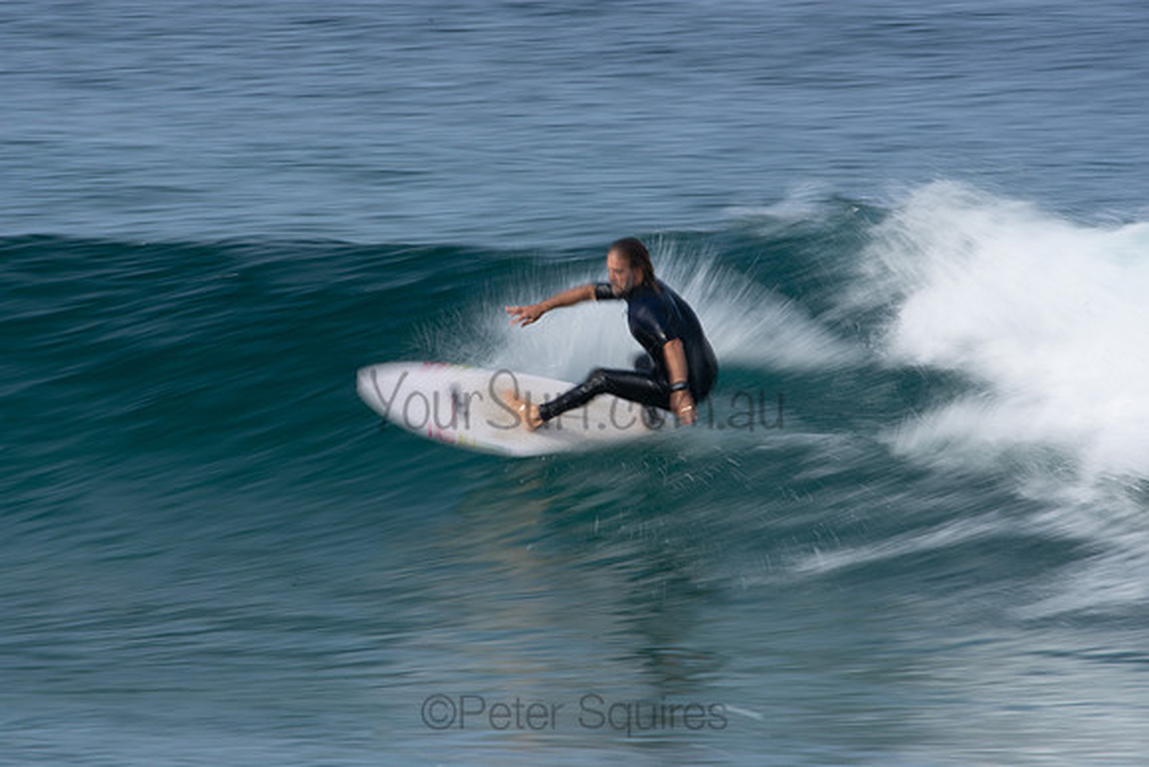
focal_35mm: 750
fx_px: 23942
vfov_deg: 1.8
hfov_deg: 2.7
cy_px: 384
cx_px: 574
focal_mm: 500
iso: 100
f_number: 29
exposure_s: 1/25
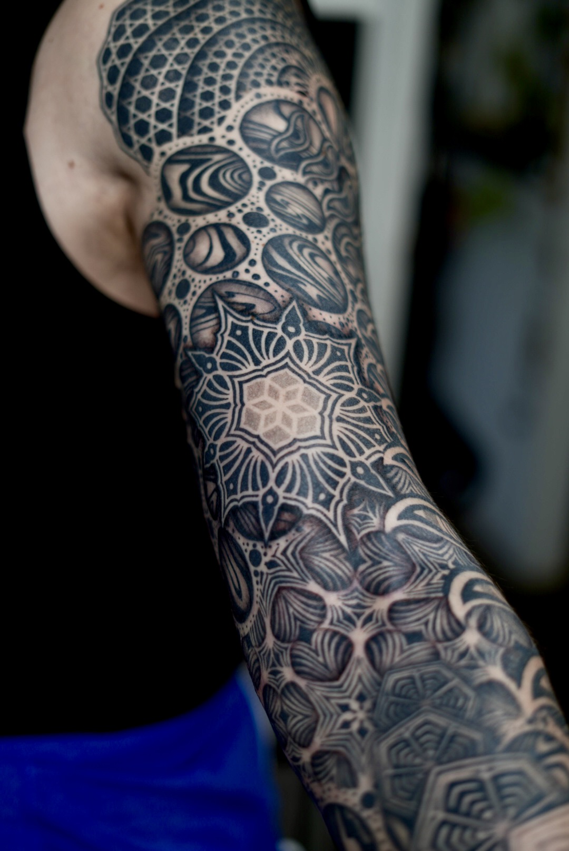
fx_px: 1183
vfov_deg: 39.6
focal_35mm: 50
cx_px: 284
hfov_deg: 27.0
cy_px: 426
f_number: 2
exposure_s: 1/320
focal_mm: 50
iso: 50
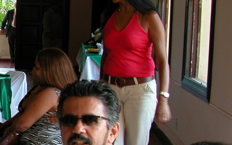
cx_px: -112
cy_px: 112
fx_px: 727
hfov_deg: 16.6
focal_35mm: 115
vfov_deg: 11.4
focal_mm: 8.9
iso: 100
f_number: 2.8
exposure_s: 1/60.3
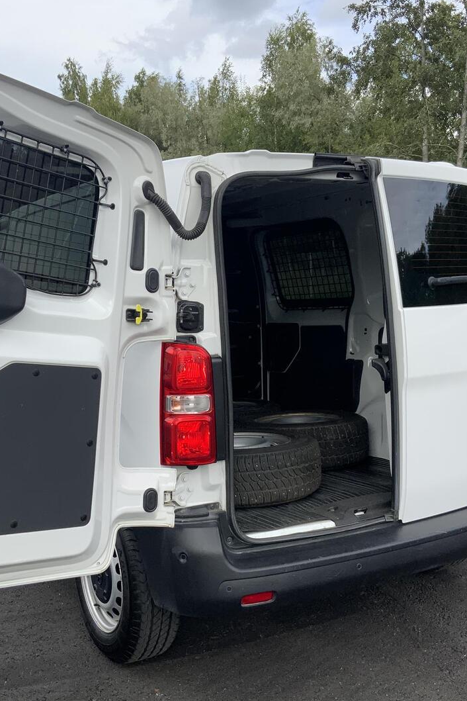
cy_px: 355
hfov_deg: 32.6
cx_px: 218
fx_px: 798
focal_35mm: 41
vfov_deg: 47.4
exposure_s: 1/691
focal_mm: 3
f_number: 1.8
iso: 16
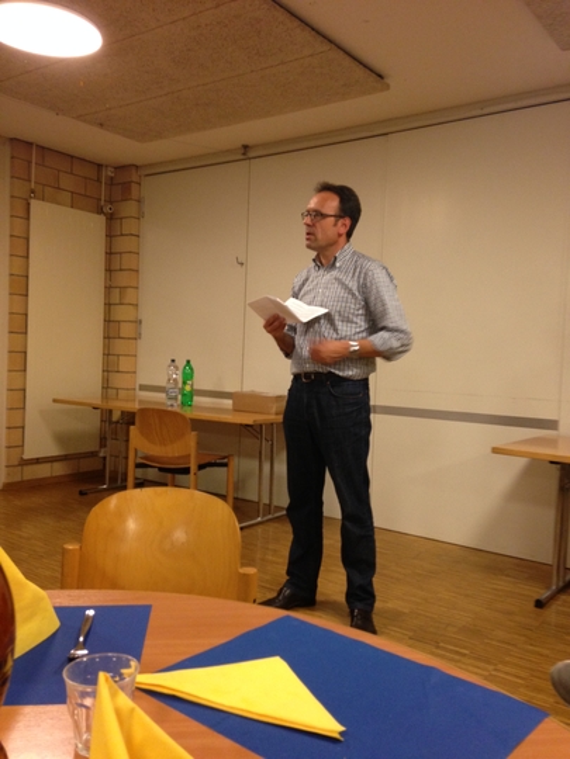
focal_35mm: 33
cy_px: 380
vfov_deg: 55.4
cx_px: 285
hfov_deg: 42.9
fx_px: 725
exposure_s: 1/20
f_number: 2.4
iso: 200
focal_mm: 4.12
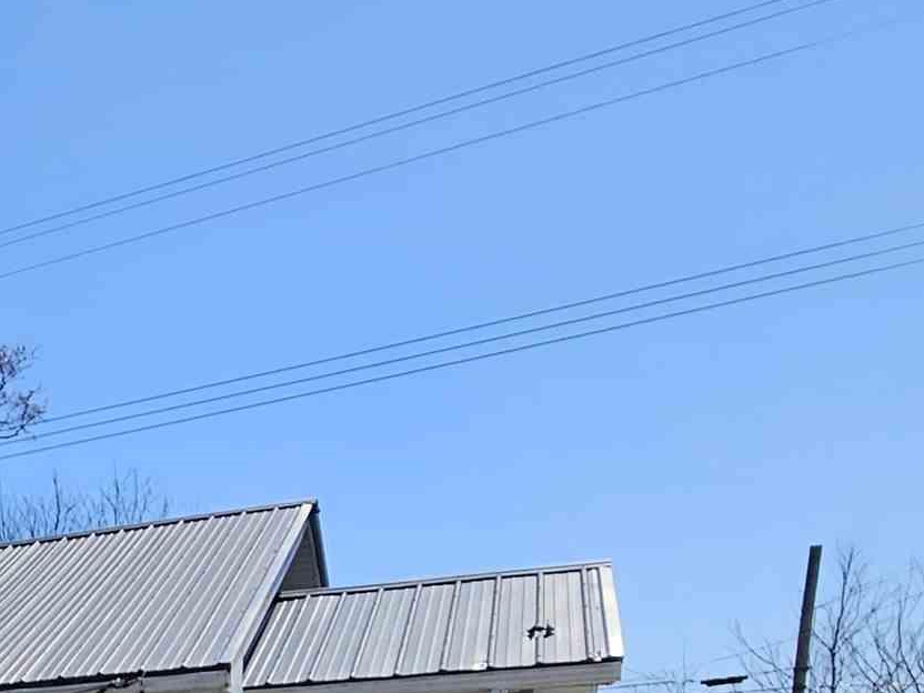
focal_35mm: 48
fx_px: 1281
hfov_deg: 23.2
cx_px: -694
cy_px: 921
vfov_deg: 25.6
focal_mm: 2.2
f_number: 2.2
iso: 50
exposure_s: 1/2921
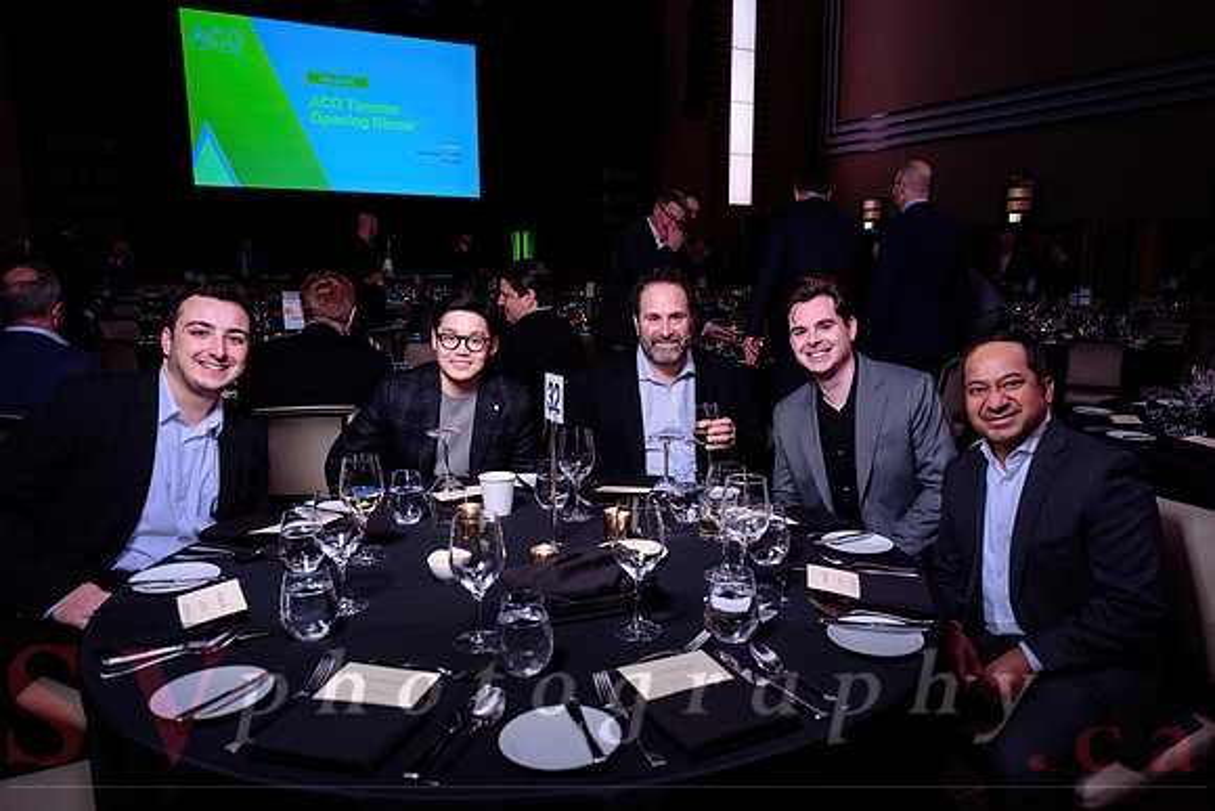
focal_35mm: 26
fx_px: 889
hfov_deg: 68.5
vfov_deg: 49.0
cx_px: 662
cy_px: 439
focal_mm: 24
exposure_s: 1/80
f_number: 3.5
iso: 800
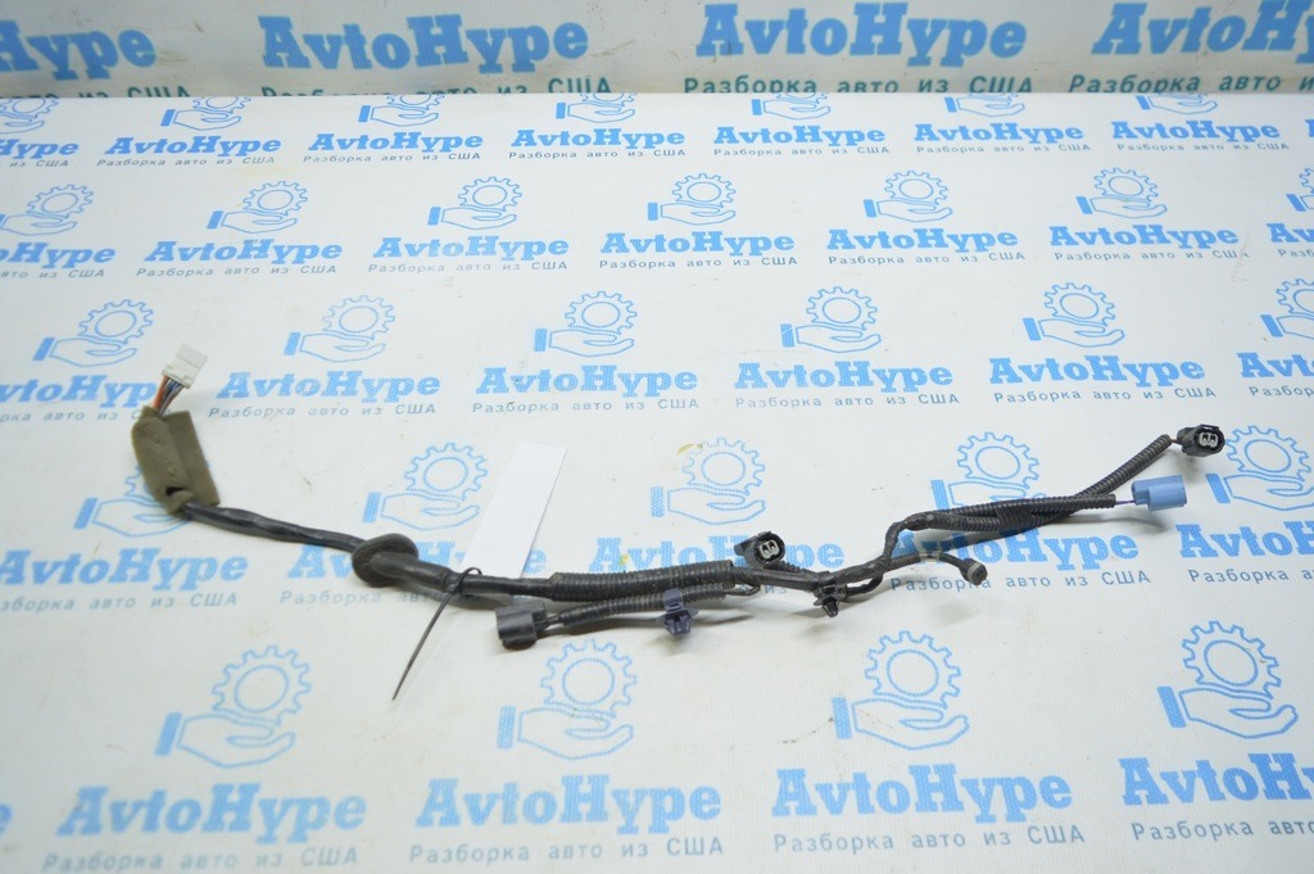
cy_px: 437
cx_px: 657
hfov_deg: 67.4
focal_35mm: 27
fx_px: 985
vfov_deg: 47.9
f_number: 3.5
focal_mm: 18
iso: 400
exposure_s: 1/60
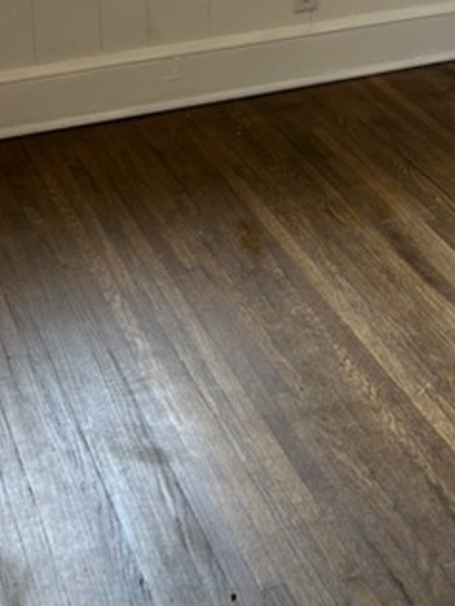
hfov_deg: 17.1
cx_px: 472
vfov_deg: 20.9
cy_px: -206
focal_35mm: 84
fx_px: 1471
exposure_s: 1/60
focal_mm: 5.7
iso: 80
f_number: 1.5
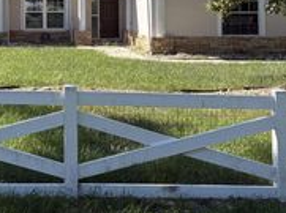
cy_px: -28
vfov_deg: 19.4
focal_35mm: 72
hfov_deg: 26.2
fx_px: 594
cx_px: 32
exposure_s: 1/3279
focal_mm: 5.96
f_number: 1.6
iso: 50
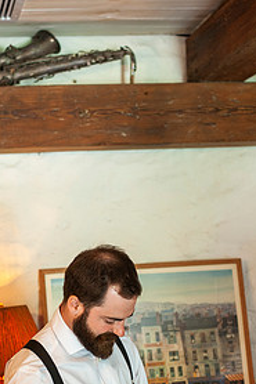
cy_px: 265
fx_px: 865
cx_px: 95
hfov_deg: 16.8
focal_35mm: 81
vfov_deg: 24.9
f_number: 2.8
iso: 1000
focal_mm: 50
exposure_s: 1/50
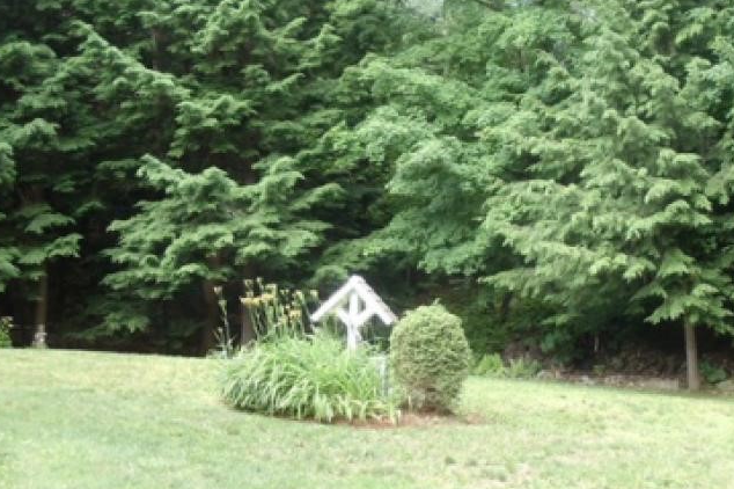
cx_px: 486
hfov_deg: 27.2
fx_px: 1508
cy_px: 165
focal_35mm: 74
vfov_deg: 18.4
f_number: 3.5
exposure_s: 1/50
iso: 80
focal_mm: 6
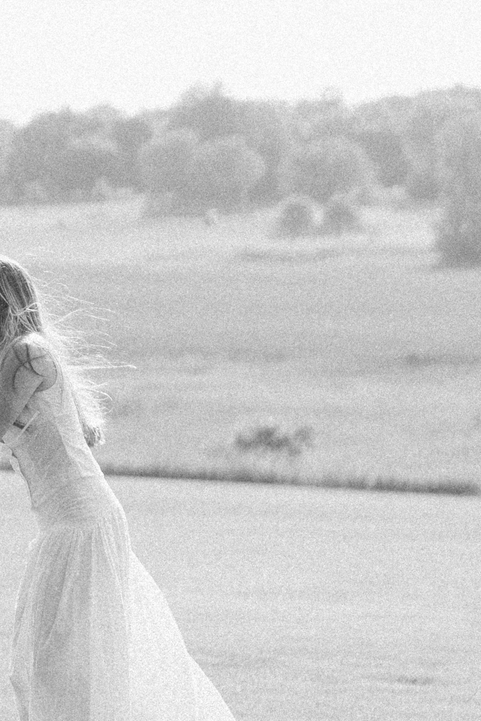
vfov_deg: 9.9
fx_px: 4147
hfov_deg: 6.5
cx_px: -287
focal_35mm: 207
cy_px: 116
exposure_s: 1/4000
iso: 200
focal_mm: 50
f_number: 1.4
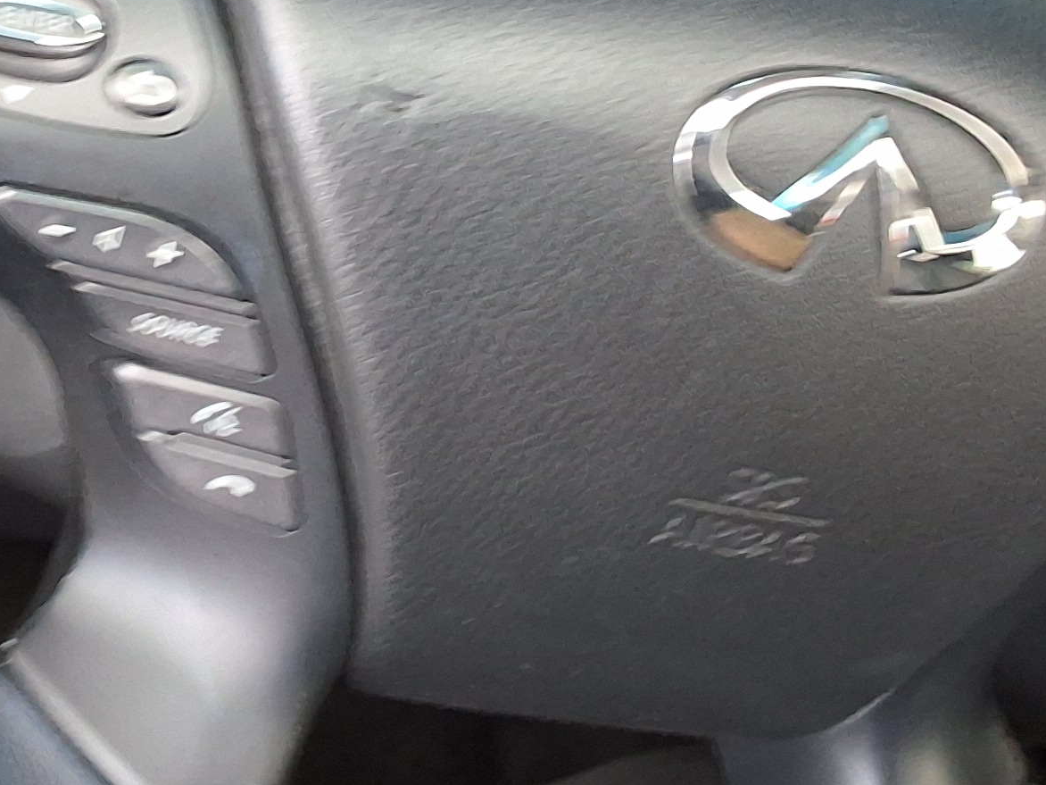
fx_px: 2357
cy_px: 144
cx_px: 112
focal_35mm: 78
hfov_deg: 24.3
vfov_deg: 18.7
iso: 160
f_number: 1.9
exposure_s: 1/40
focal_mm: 2.91
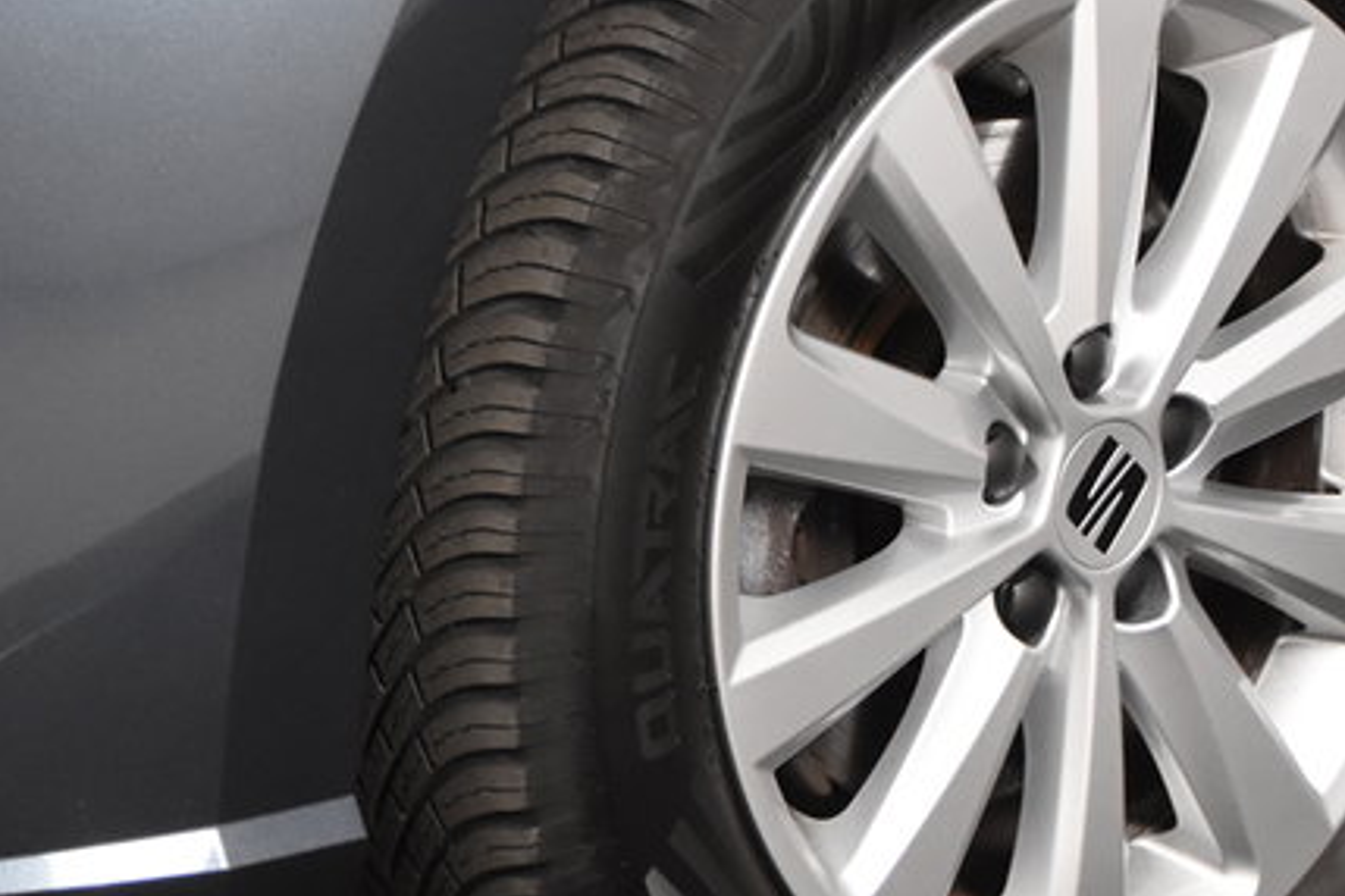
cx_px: -257
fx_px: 6351
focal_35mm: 170
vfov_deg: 8.1
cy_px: 105
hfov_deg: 11.8
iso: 1600
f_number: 4.5
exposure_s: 1/80
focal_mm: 38
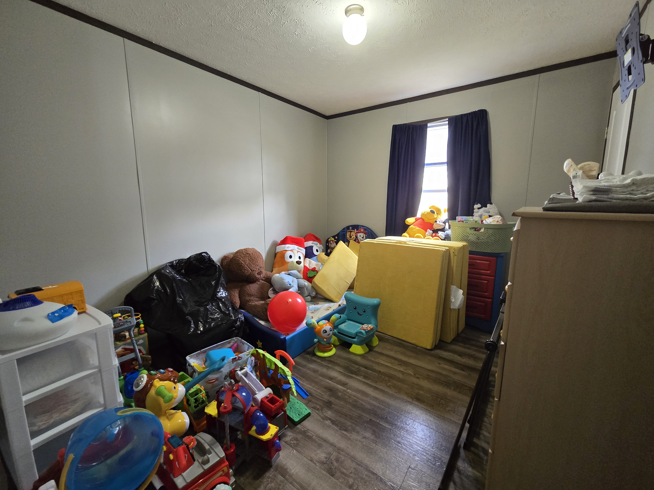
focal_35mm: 13
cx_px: 327
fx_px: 246
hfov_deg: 106.2
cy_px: 245
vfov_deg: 89.9
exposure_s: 1/60
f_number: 2.2
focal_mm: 2.2
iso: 500
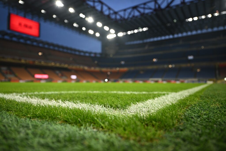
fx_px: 151
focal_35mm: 24
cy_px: 76
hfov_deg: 73.7
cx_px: 113
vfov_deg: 53.1
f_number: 2.8
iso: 1250
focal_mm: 24
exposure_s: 1/500
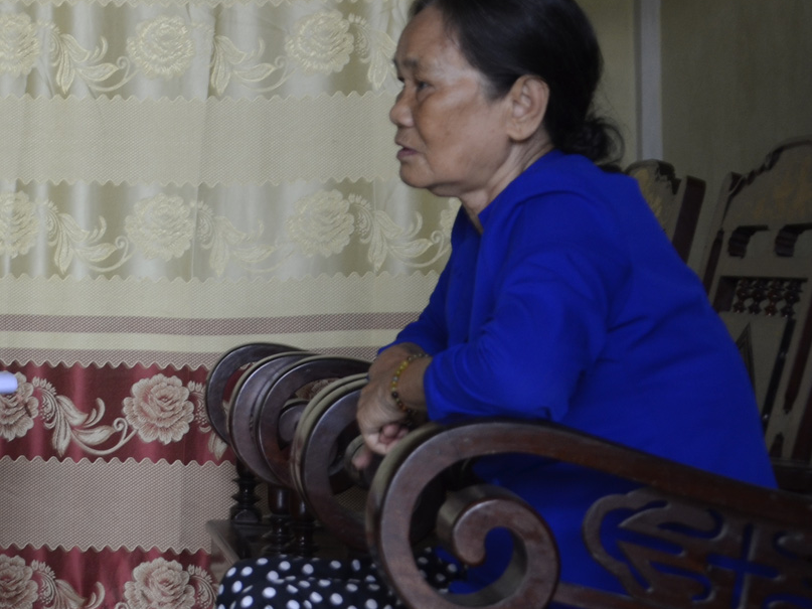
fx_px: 2092
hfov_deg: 20.9
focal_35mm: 89
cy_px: 104
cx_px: -89
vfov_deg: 16.4
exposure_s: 1/20
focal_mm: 25
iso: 250
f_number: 4
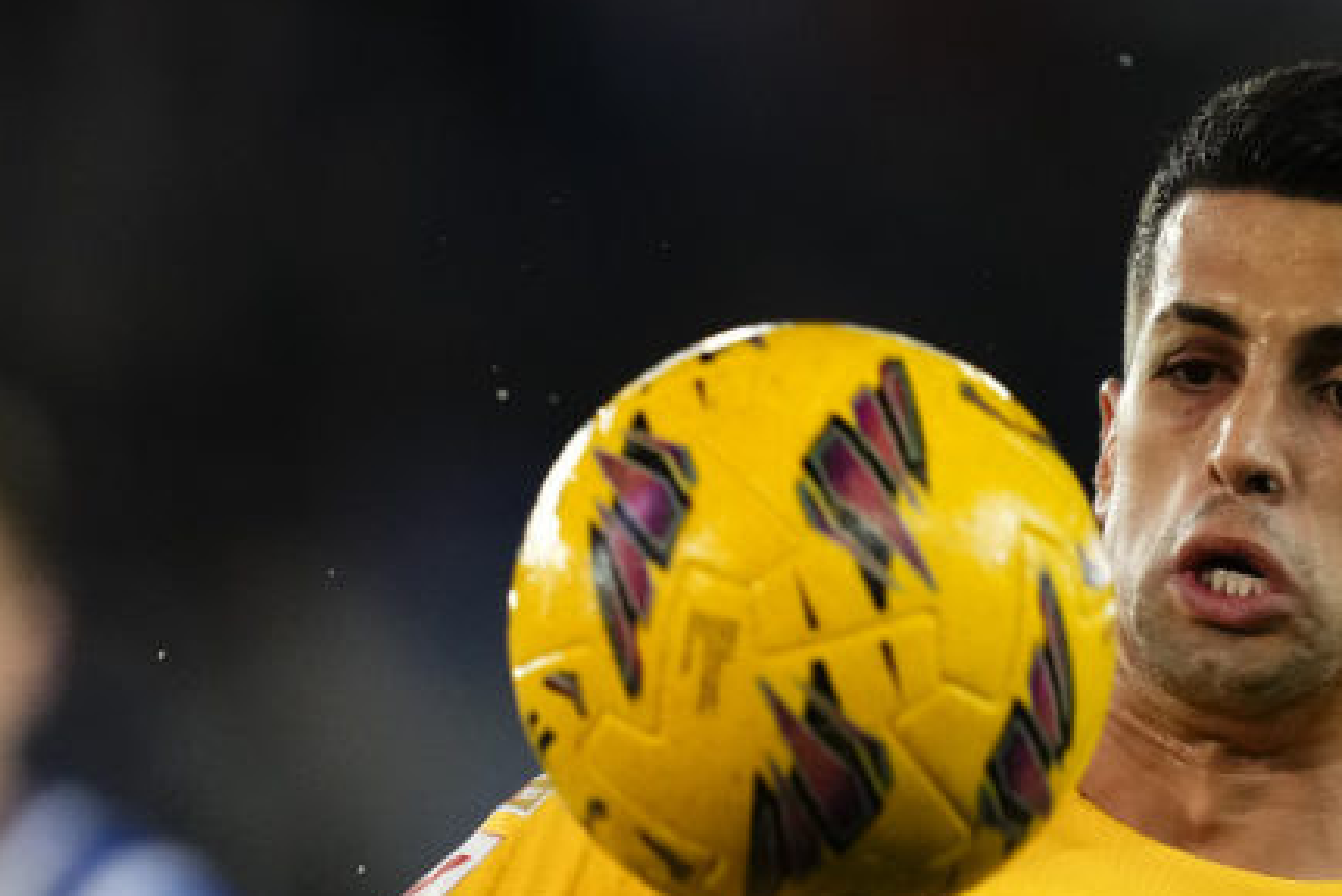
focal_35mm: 953
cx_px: 971
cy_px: 957
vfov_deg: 1.4
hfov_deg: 2.2
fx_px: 35536
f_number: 2.8
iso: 3200
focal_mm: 400
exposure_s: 1/2000
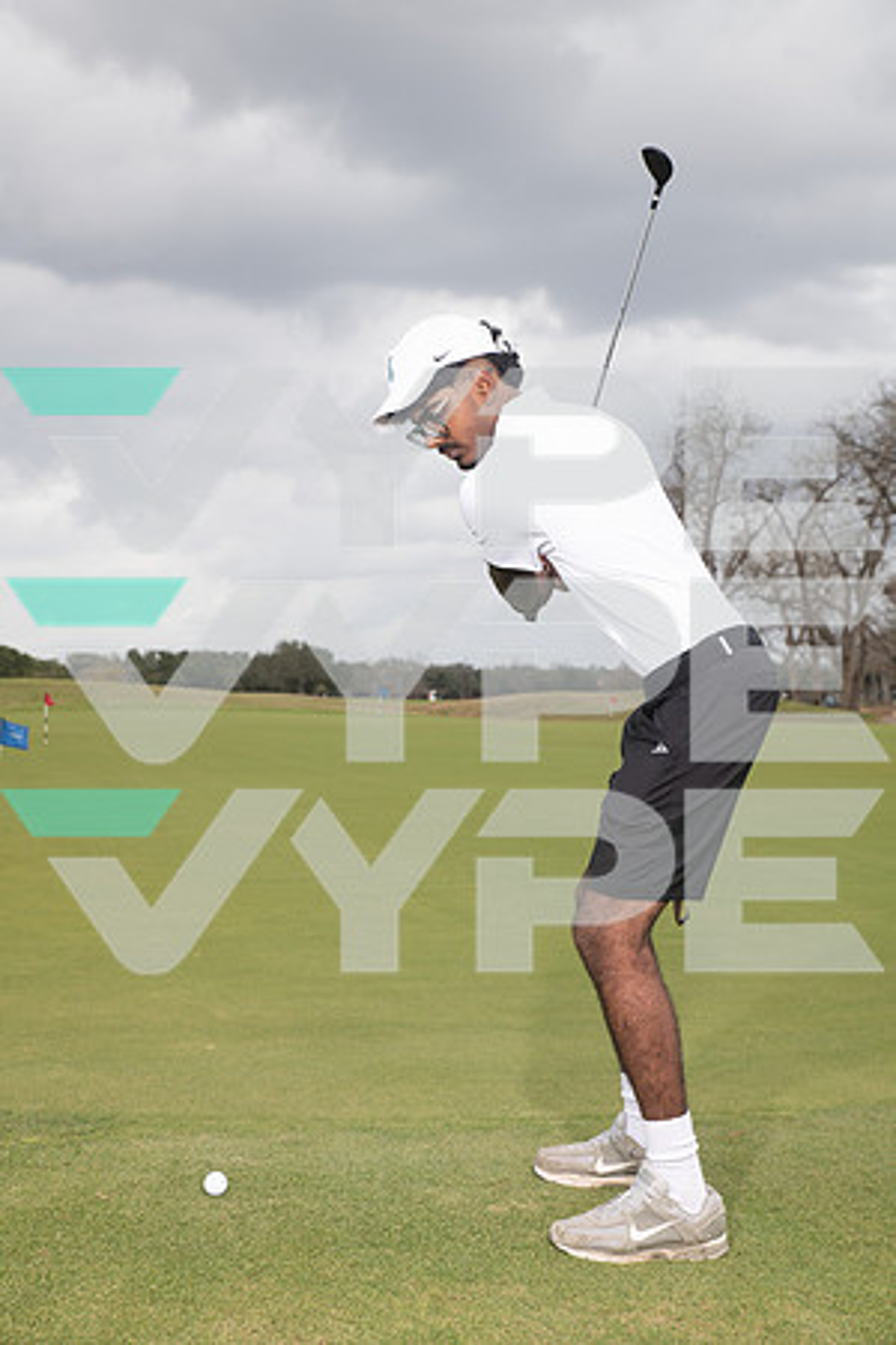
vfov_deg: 42.7
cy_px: 672
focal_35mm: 46
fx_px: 1717
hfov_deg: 29.2
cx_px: 448
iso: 100
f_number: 6.3
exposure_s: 1/320
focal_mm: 46
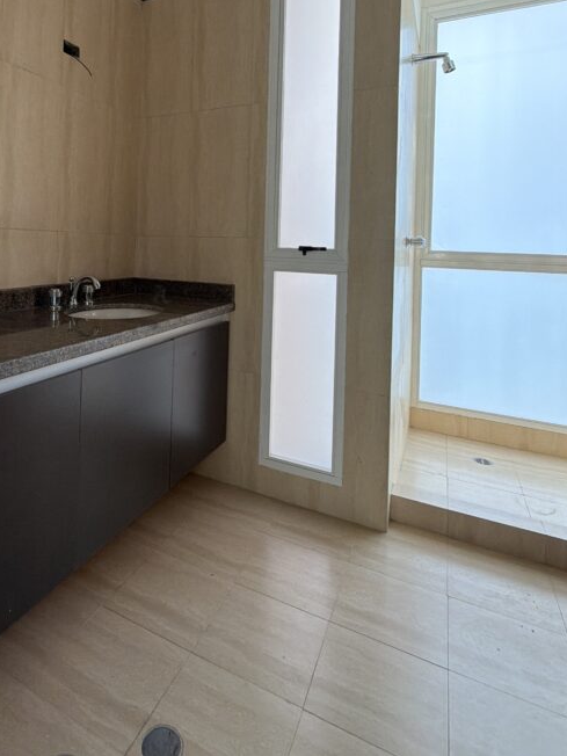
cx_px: 180
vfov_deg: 73.5
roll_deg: -1.9
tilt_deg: +0.1
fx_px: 480
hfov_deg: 59.4
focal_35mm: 22
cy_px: 239
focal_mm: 2.22
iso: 50
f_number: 2.2
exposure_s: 1/121
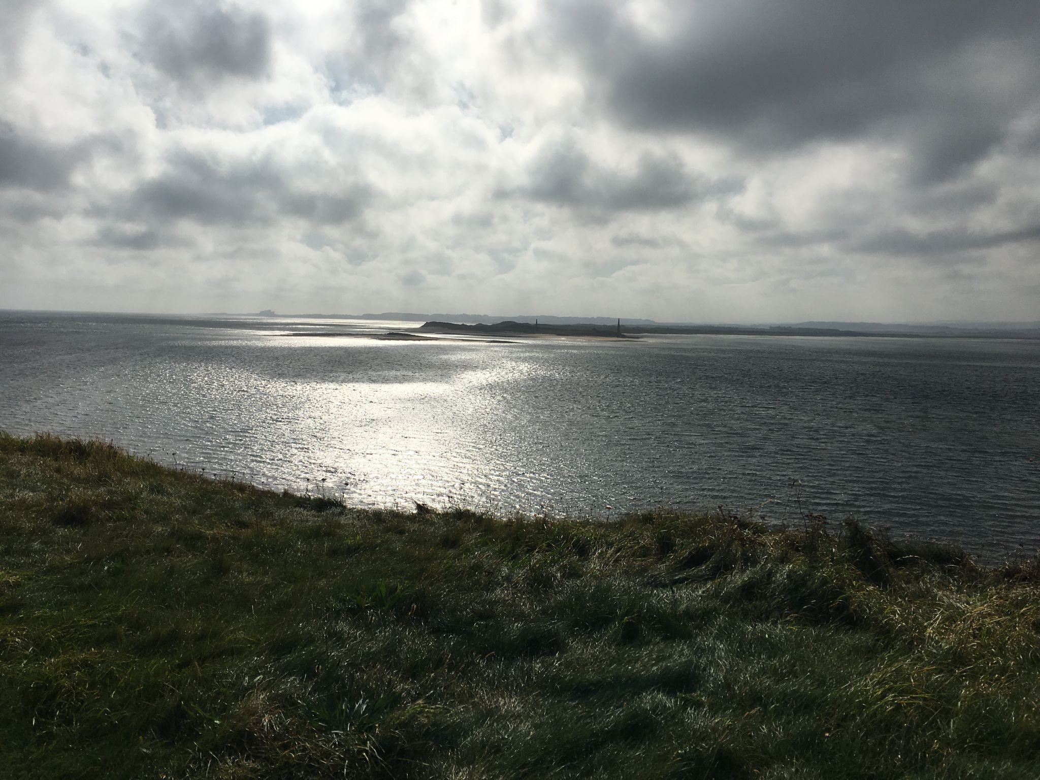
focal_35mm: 29
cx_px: 520
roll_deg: +0.6
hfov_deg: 61.7
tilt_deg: -4.8
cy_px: 390
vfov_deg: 48.2
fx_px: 871
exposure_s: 1/9615
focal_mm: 4.15
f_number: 2.2
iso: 25
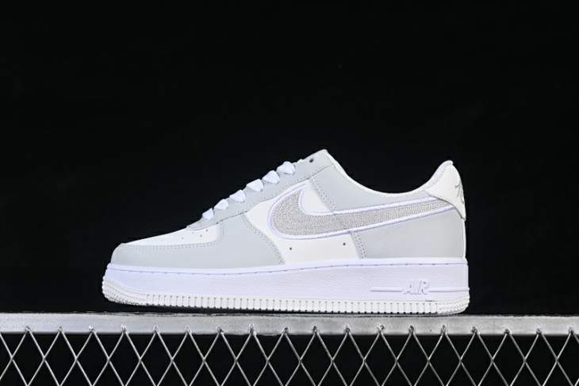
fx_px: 1206
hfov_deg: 27.0
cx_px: 290
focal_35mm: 75
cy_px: 193
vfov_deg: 18.2
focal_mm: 50
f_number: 8
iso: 160
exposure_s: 1/80
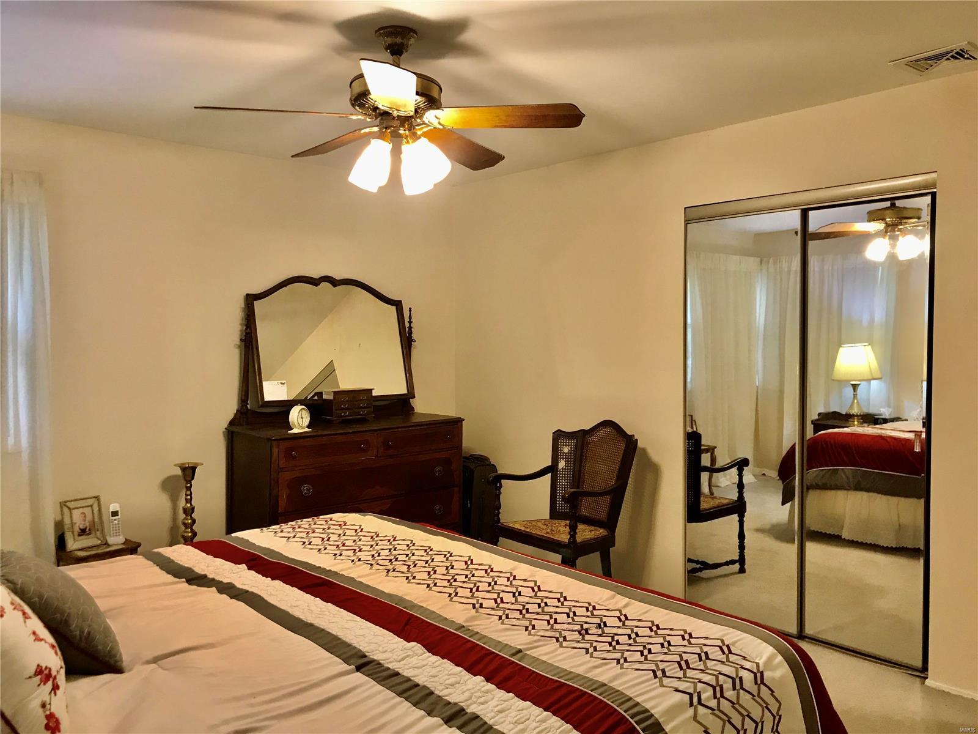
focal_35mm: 28
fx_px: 791
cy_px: 367
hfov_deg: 63.4
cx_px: 489
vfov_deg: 49.7
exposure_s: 1/20
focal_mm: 3.99
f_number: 1.8
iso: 40
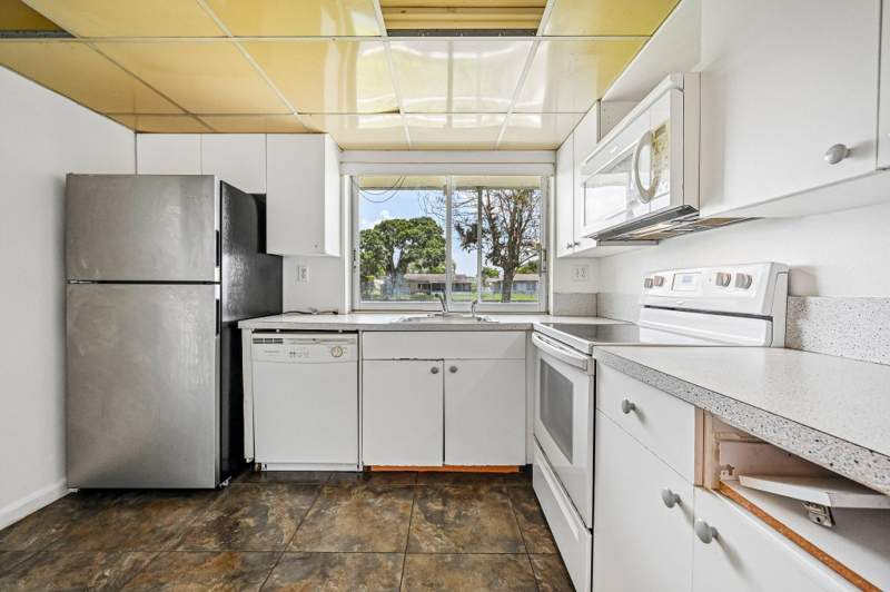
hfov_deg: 104.3
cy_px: 296
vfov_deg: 81.1
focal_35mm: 14
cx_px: 445
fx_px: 346
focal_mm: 14
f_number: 8
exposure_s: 1/1000
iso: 3200
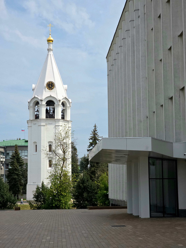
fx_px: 494
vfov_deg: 28.2
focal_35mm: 69
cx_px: 93
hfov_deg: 21.3
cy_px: 124
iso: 50
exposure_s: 1/3333
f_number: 2.4
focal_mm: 7.9
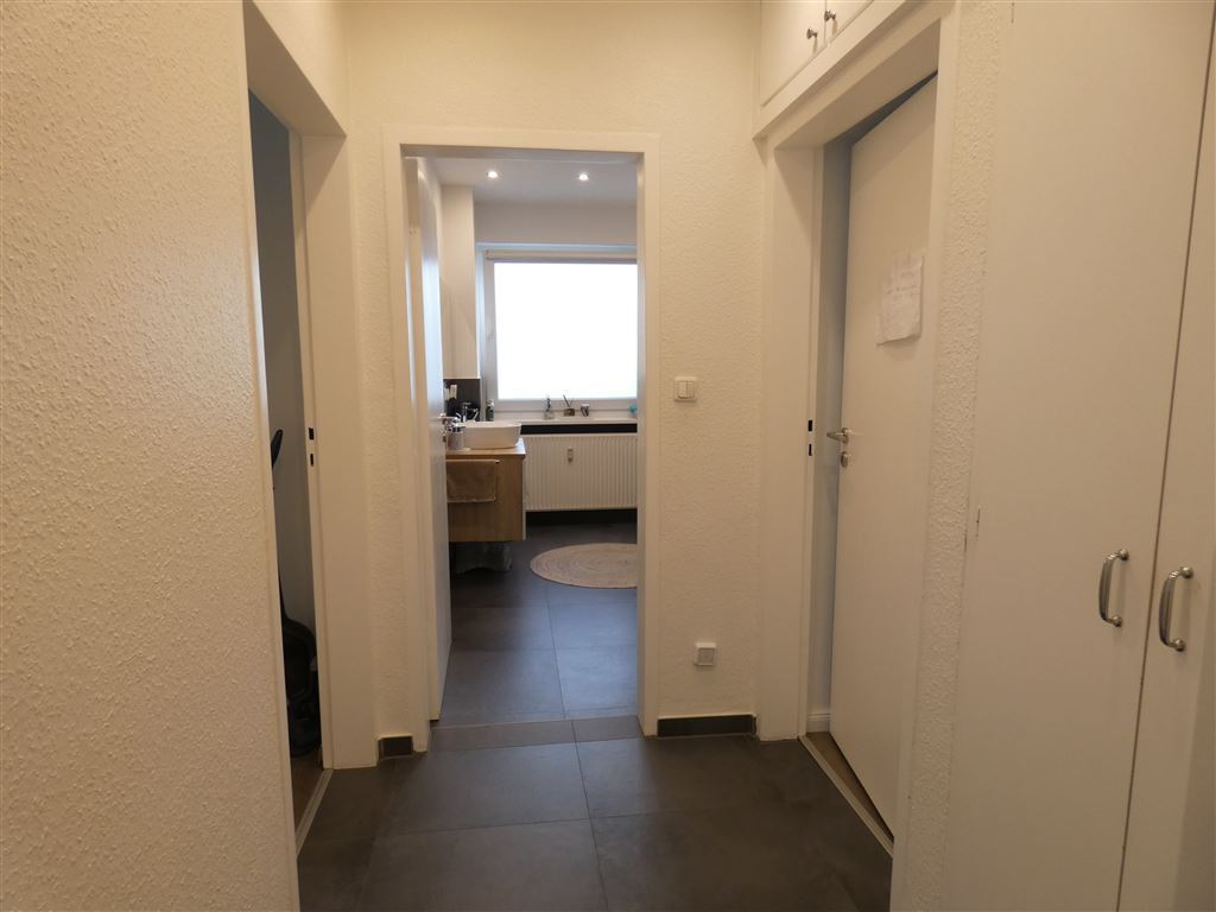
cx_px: 608
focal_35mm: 20
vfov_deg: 66.0
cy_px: 456
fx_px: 703
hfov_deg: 81.7
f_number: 2.8
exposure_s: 1/60
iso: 160
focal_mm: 3.6
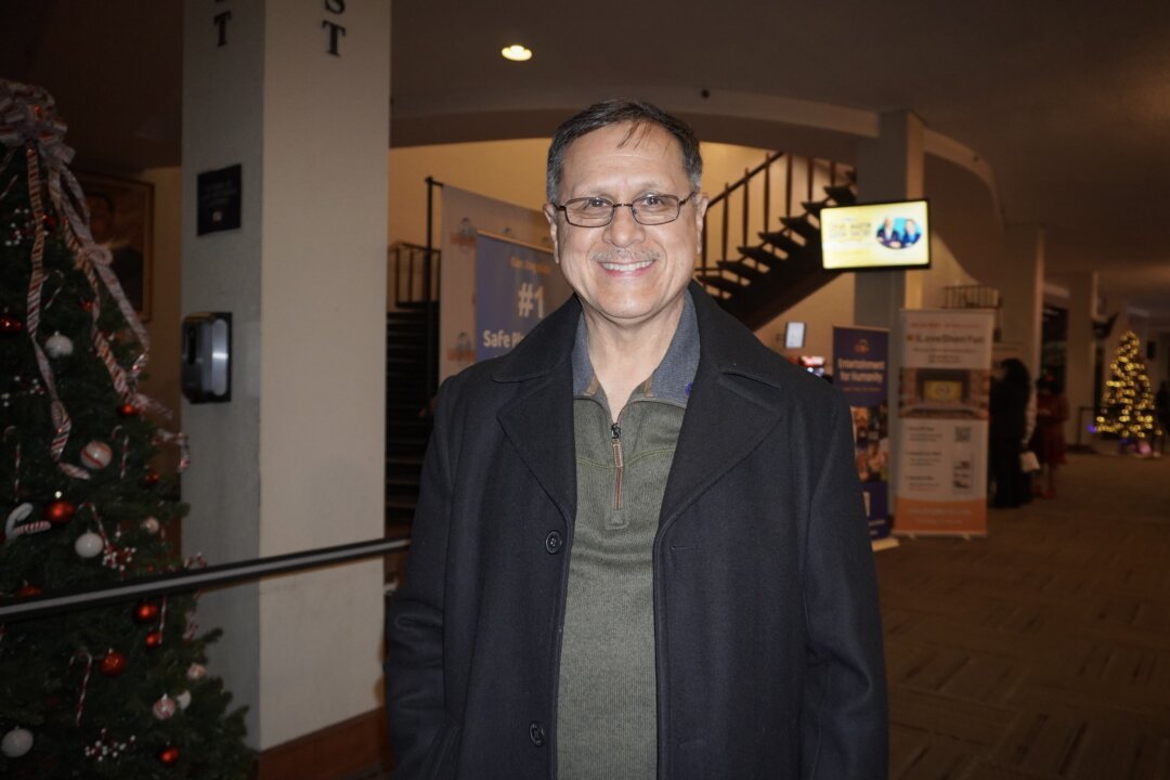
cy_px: 390
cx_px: 585
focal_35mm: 24
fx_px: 780
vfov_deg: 53.1
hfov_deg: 73.7
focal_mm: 16
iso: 1250
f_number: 3.5
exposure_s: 1/80
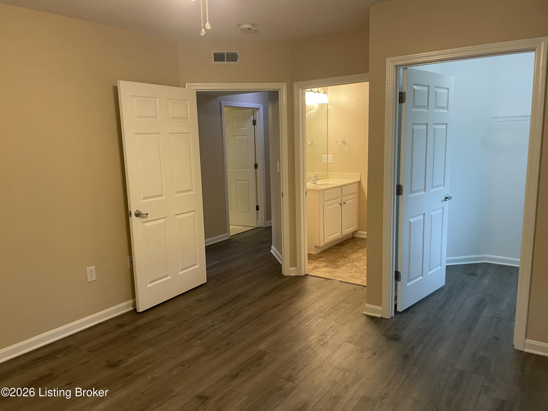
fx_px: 412
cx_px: 274
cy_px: 206
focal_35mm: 26
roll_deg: +0.8
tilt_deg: -10.1
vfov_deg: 53.1
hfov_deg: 67.3
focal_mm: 4.2
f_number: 1.6
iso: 125
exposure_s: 1/60
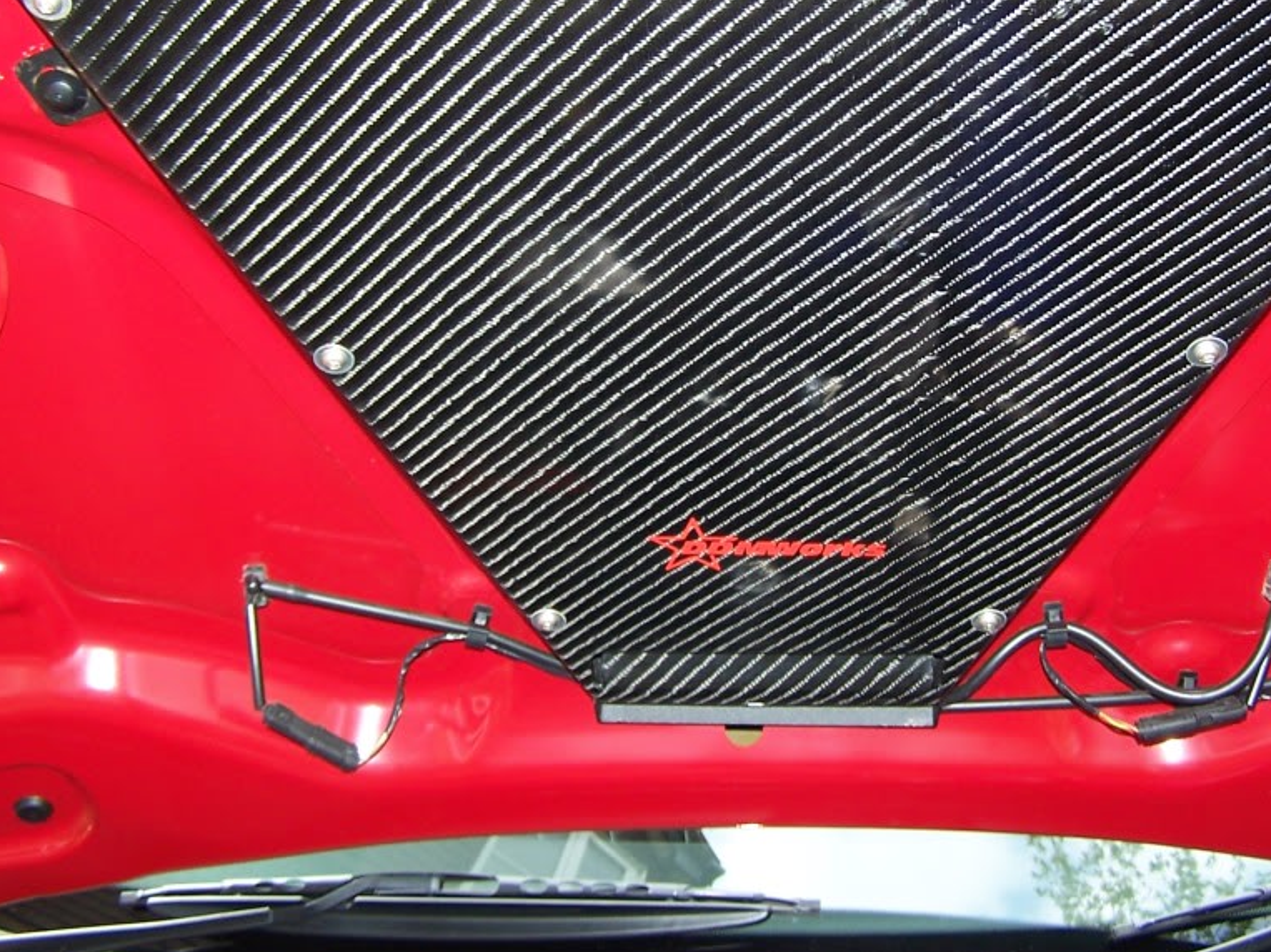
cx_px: 740
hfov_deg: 37.4
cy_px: 364
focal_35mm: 51
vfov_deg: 28.5
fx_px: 1872
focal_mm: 6.3
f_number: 2.8
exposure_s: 1/60
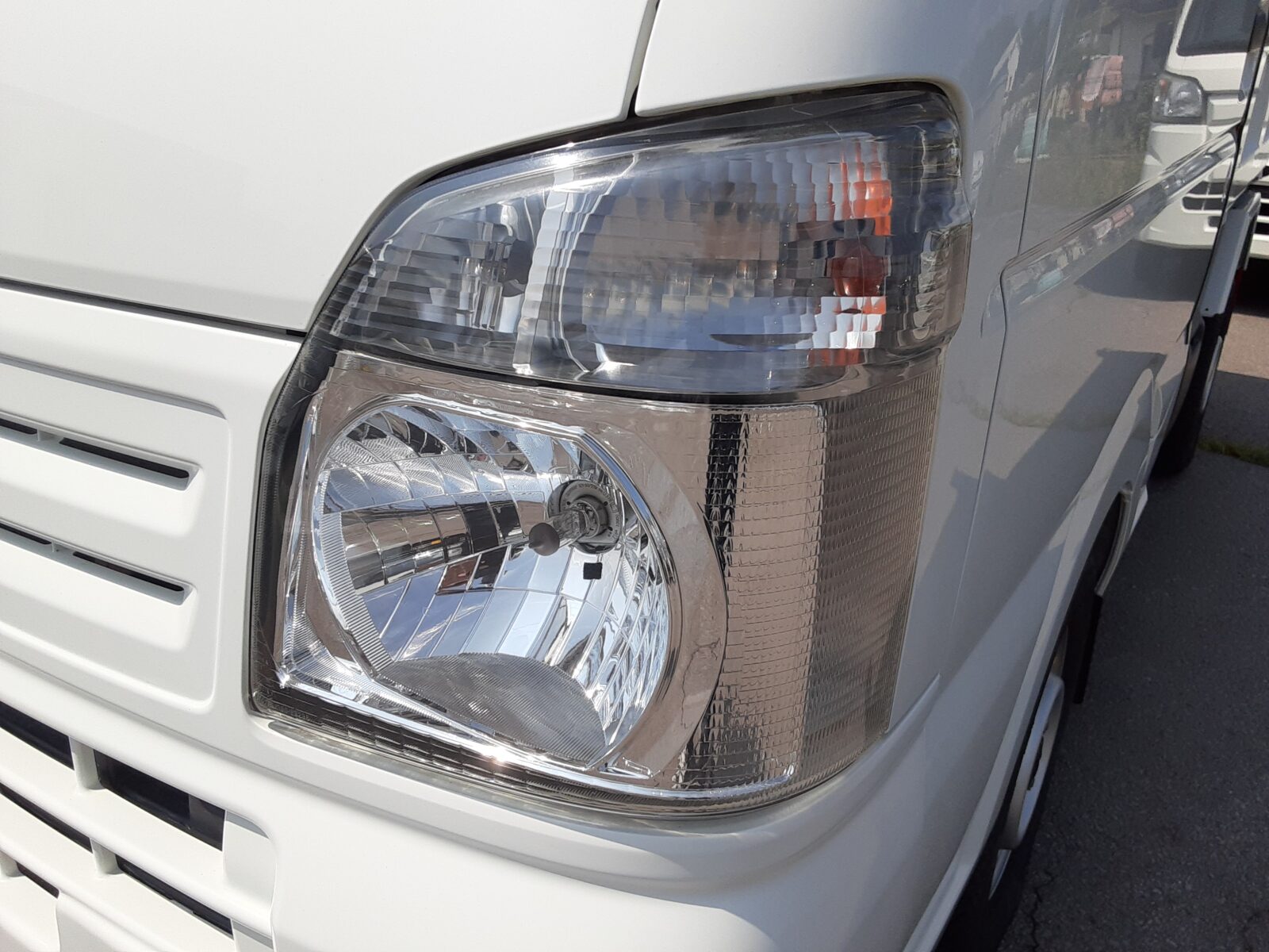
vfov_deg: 51.4
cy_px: 476
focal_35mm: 27
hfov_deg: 65.3
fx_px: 990
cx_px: 634
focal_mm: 2.91
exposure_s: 1/3125
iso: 40
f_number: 1.9
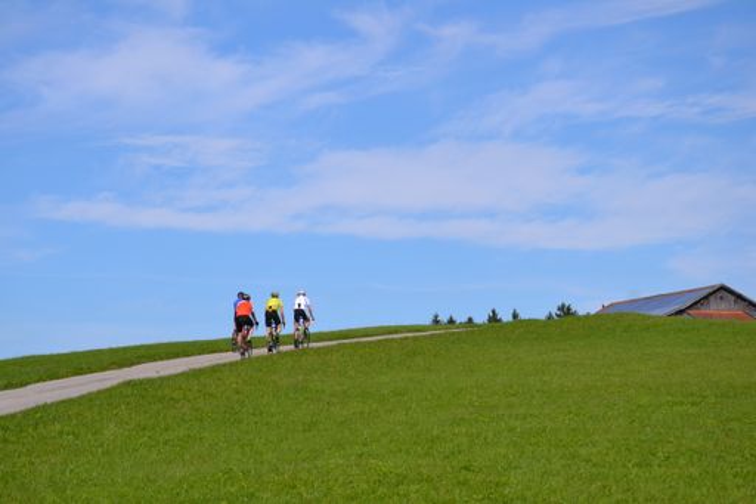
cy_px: 252
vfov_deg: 10.7
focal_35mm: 128
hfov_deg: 16.1
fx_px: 2676
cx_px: 378
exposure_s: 1/1600
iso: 400
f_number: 6.3
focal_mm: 85
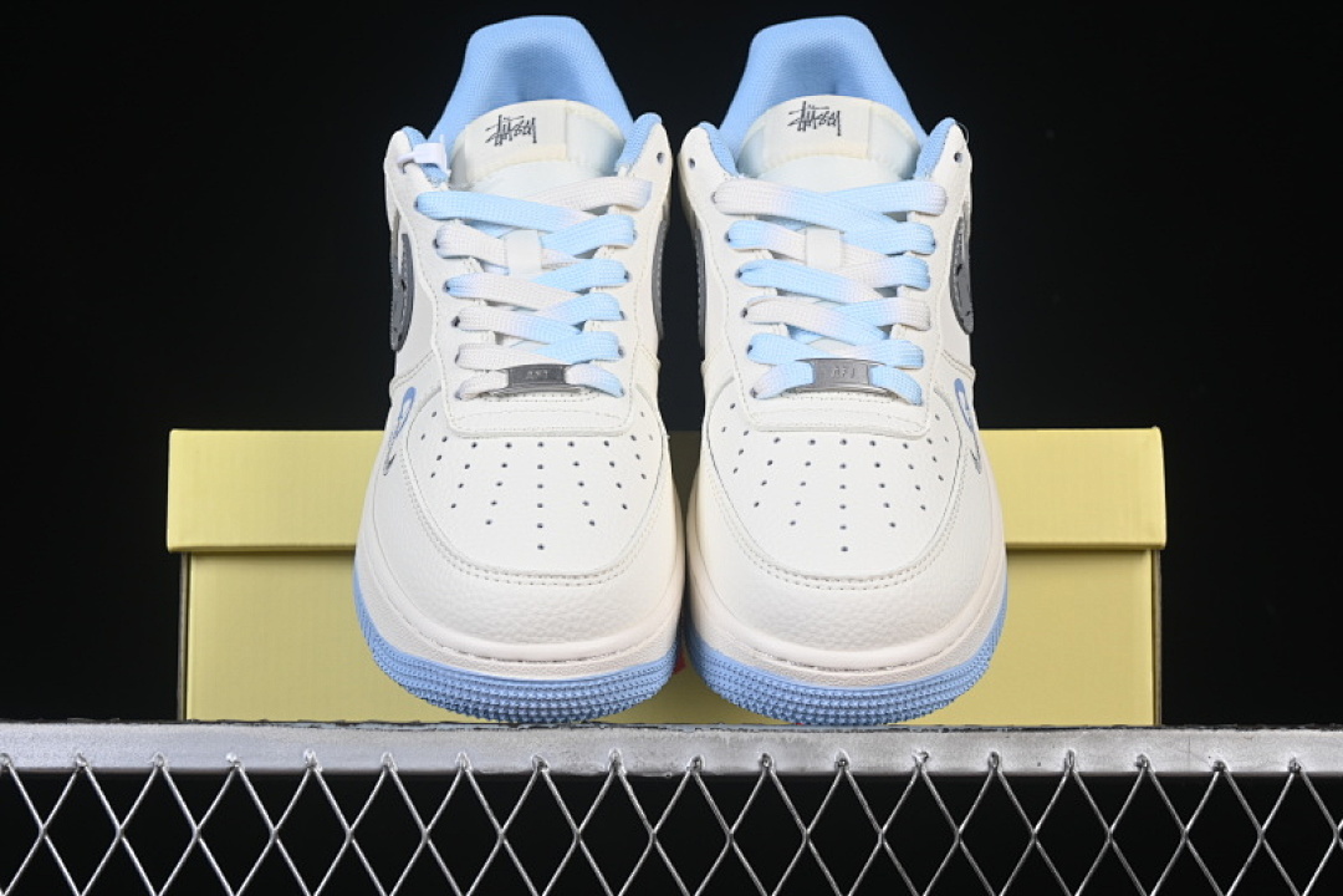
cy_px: 448
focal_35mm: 75
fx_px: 2798
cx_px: 672
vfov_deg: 18.2
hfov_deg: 27.0
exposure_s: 1/100
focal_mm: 50
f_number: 8
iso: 160
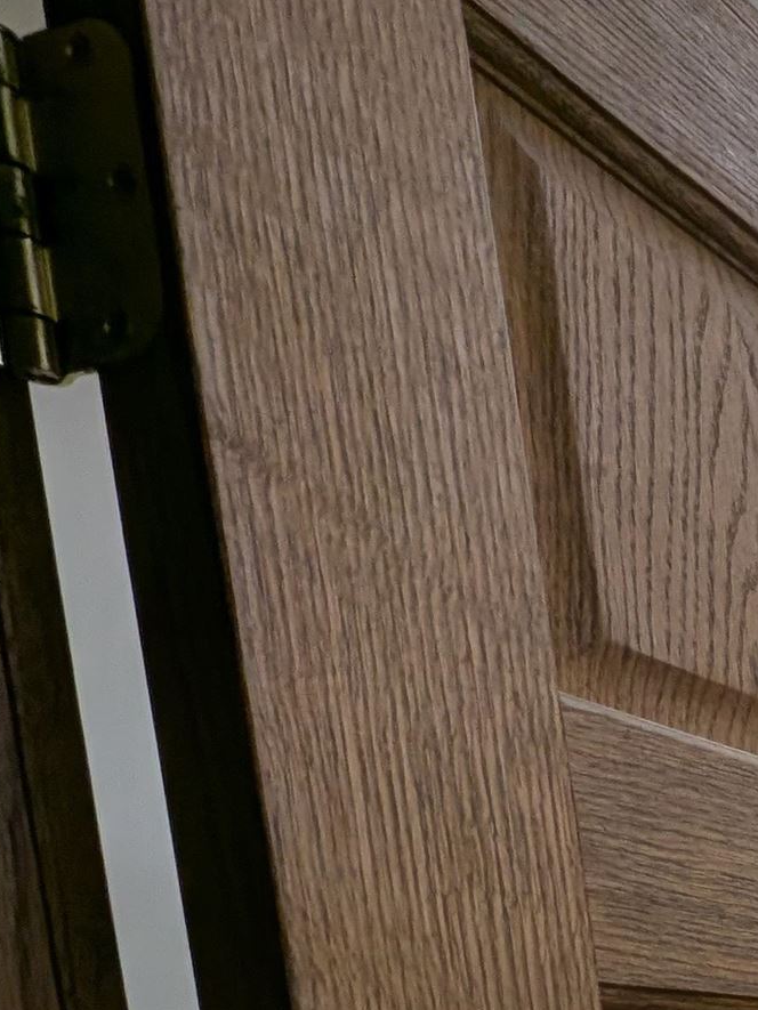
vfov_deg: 33.2
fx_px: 1314
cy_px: 1251
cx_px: 1547
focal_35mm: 45
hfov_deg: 18.7
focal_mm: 1.95
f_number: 2.2
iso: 35
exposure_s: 1/130
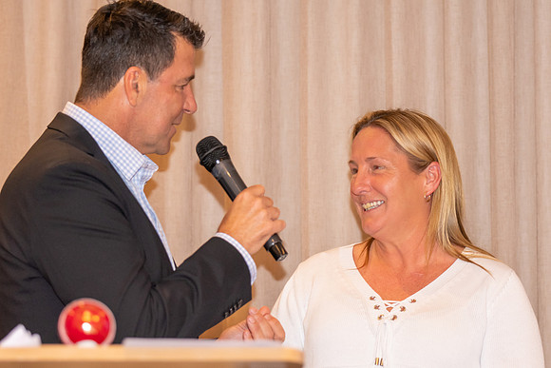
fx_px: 2468
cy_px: 184
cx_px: 276
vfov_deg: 8.5
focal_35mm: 161
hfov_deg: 12.7
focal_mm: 100
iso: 1000
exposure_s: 1/60
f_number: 2.8
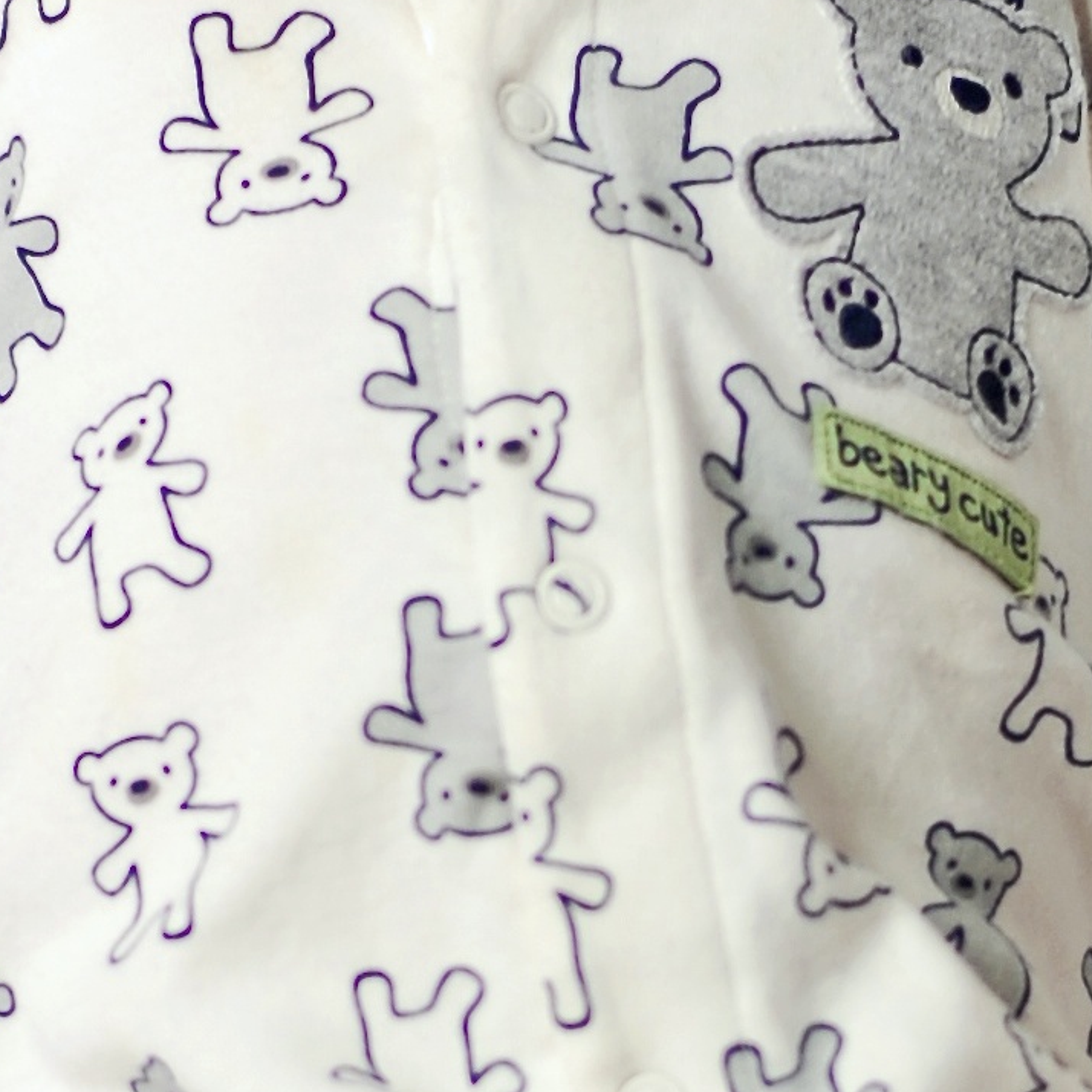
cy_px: 769
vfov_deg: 6.7
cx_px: 457
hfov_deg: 6.7
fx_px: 9387
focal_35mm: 263
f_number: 2
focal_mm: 50
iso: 200
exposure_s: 1/80
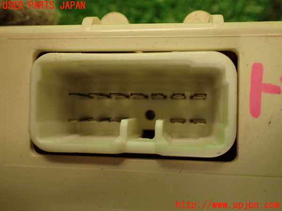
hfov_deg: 56.8
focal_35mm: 32
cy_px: 106
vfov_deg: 44.2
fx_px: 261
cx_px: 141
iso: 200
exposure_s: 1/60
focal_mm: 5.79
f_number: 2.4
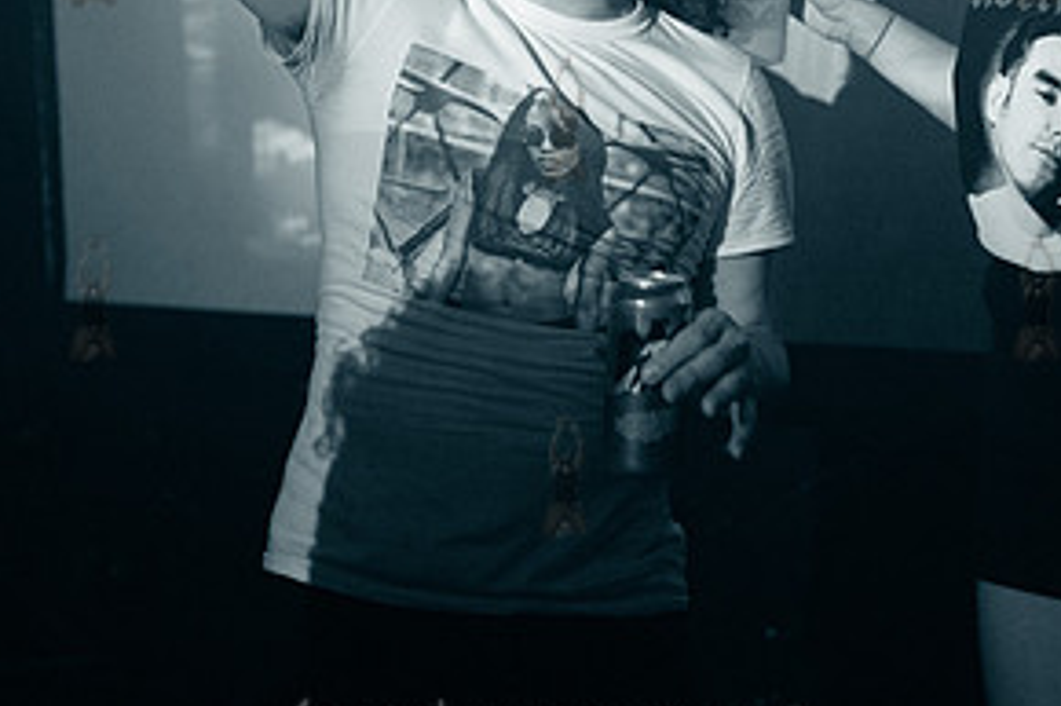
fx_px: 2062
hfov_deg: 28.9
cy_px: 119
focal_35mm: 70
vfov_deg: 19.2
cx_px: 563
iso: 4000
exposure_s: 1/250
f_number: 2
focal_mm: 35
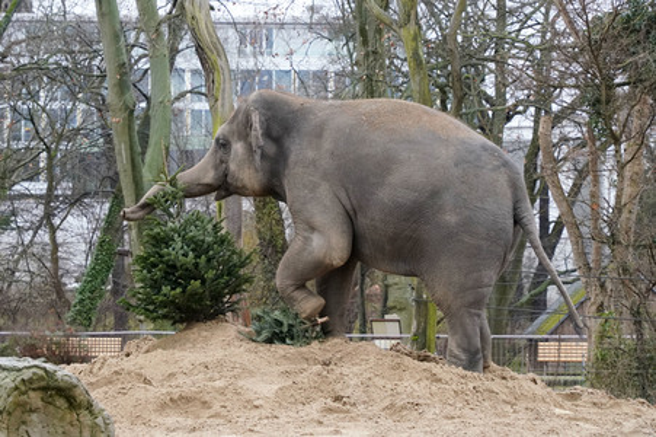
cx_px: 328
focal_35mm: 102
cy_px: 218
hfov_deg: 20.0
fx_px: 1857
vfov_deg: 13.4
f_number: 6.3
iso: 3200
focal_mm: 102
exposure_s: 1/500
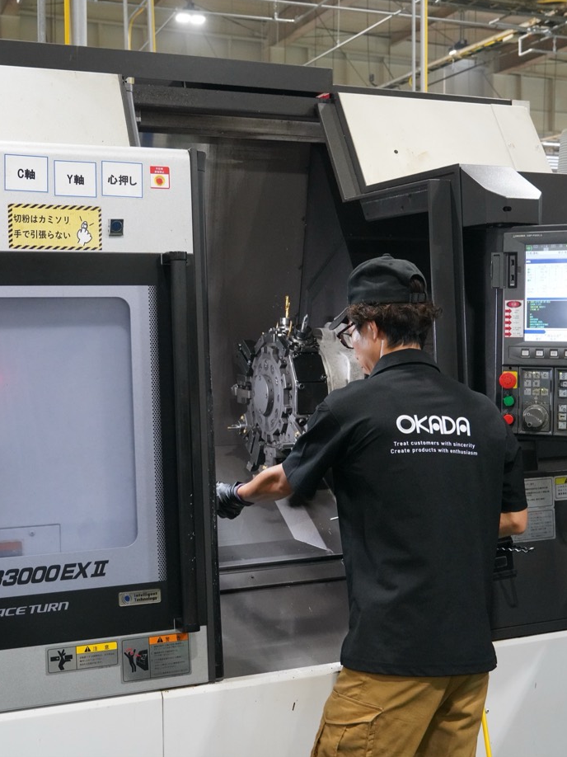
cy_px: 373
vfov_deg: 43.0
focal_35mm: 44
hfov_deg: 32.8
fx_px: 961
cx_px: 231
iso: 4000
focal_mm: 30
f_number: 5
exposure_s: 1/100
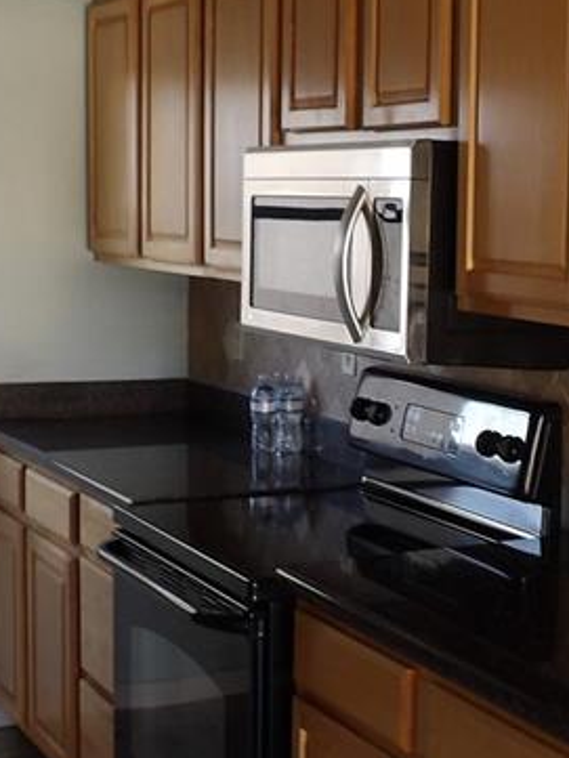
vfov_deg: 28.5
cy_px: 409
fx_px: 1489
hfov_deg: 21.0
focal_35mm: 68
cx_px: 542
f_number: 3.2
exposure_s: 1/33
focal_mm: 4.3
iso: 100
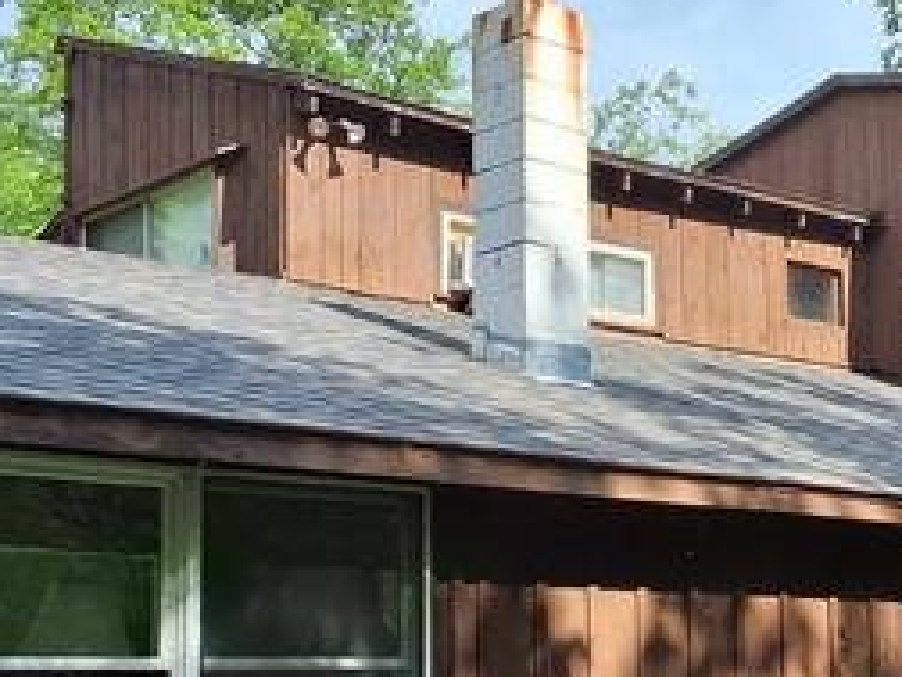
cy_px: 494
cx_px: 727
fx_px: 1850
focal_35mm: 71
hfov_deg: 26.9
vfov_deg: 20.6
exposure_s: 1/1003
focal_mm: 2.91
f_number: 1.9
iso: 32
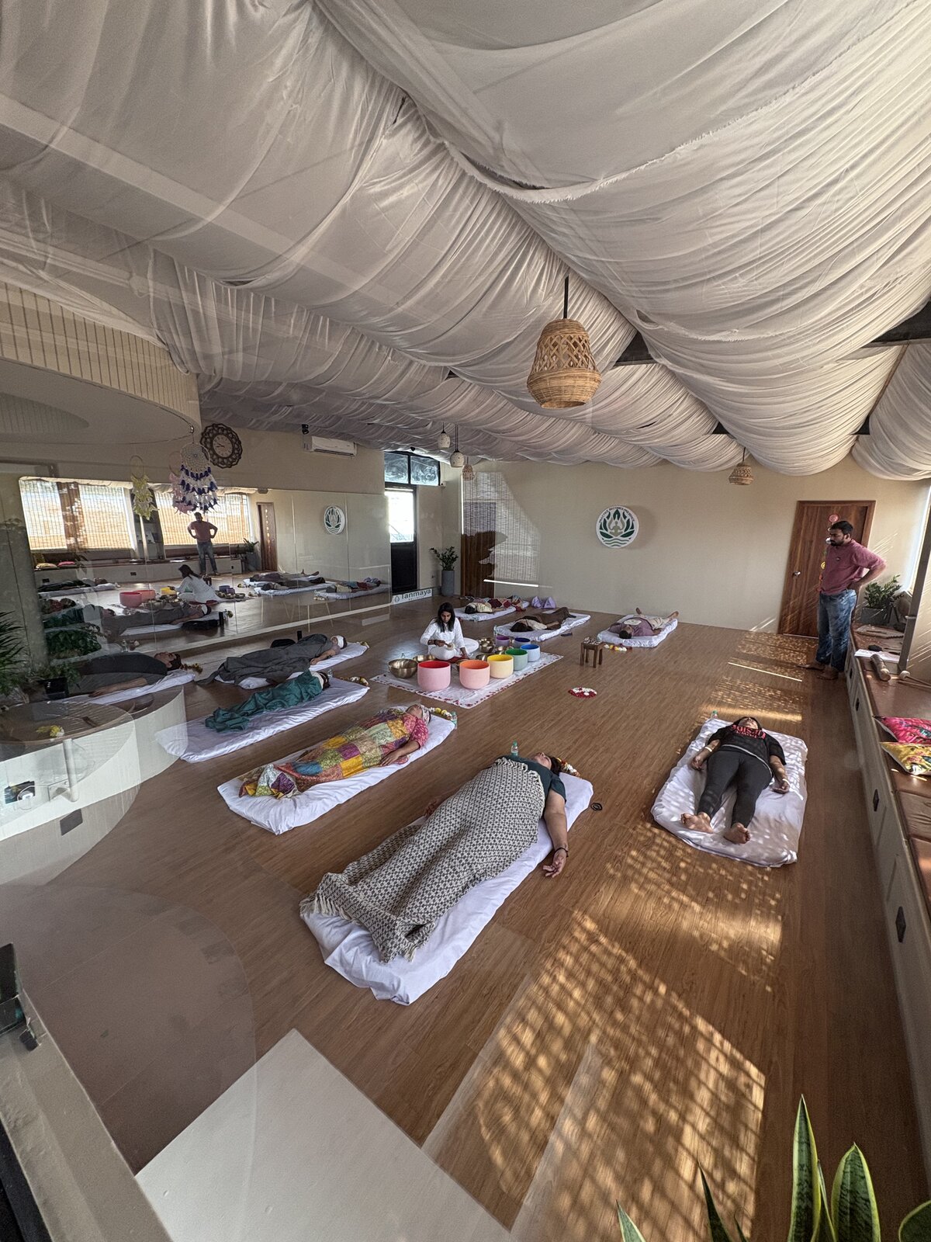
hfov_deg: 85.7
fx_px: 502
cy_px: 621
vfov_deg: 102.1
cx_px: 466
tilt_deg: -12.7
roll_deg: -1.3
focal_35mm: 14
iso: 250
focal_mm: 2.22
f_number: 2.2
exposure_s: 1/85
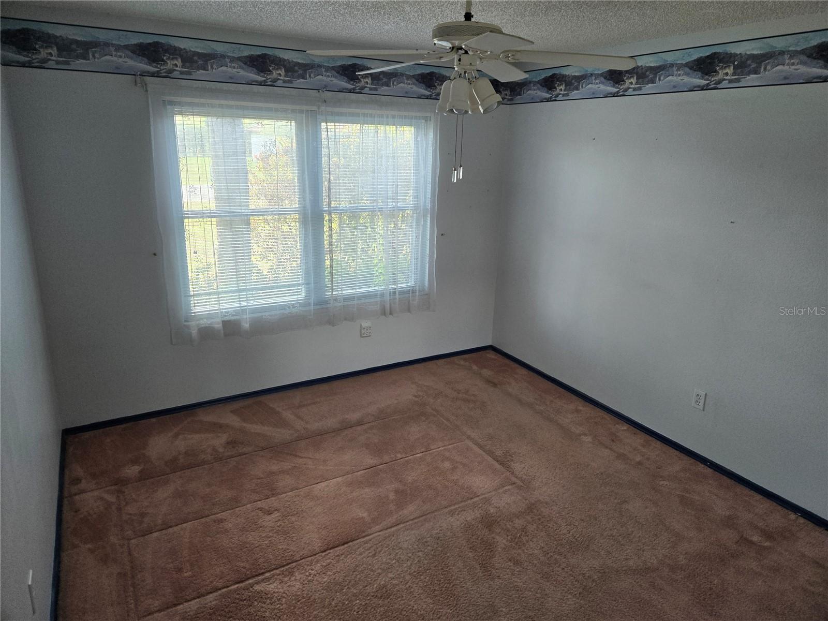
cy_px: 310
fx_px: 550
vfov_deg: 58.9
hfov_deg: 73.9
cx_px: 414
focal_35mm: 23
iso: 200
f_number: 1.8
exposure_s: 1/120
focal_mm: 5.4
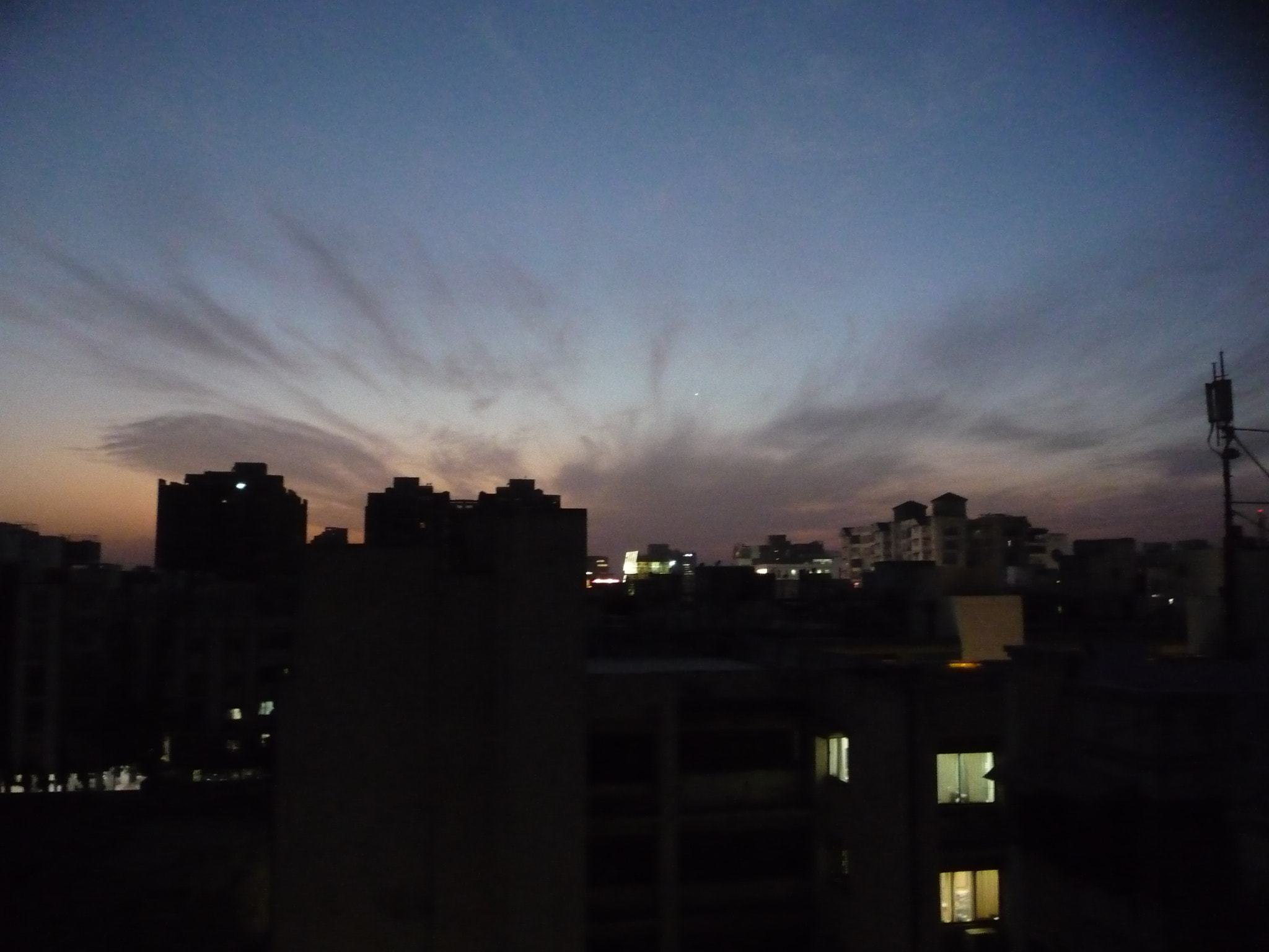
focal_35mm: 30
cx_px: 634
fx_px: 1100
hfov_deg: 60.0
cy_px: 476
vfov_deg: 46.8
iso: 800
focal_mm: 5.2
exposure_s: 1/8
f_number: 3.3
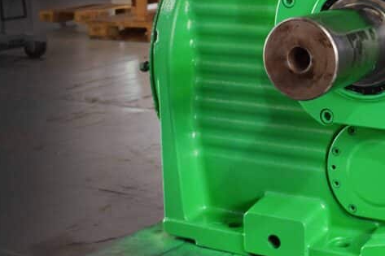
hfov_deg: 25.5
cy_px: 91
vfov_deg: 17.4
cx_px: 320
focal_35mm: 78
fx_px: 834
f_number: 4.5
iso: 400
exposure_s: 1/80
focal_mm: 24
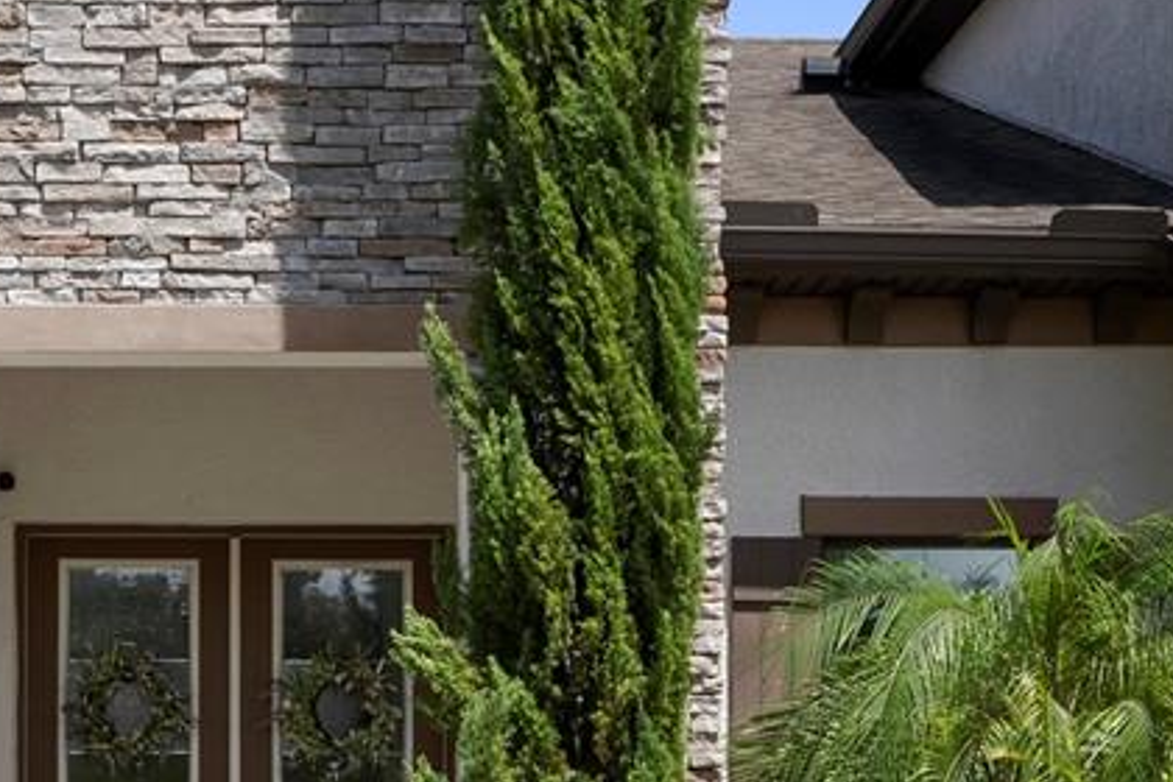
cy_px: 845
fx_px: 2541
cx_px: 271
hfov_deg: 25.6
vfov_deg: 17.0
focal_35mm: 78
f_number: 9
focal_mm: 32
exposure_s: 1/2000
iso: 2000
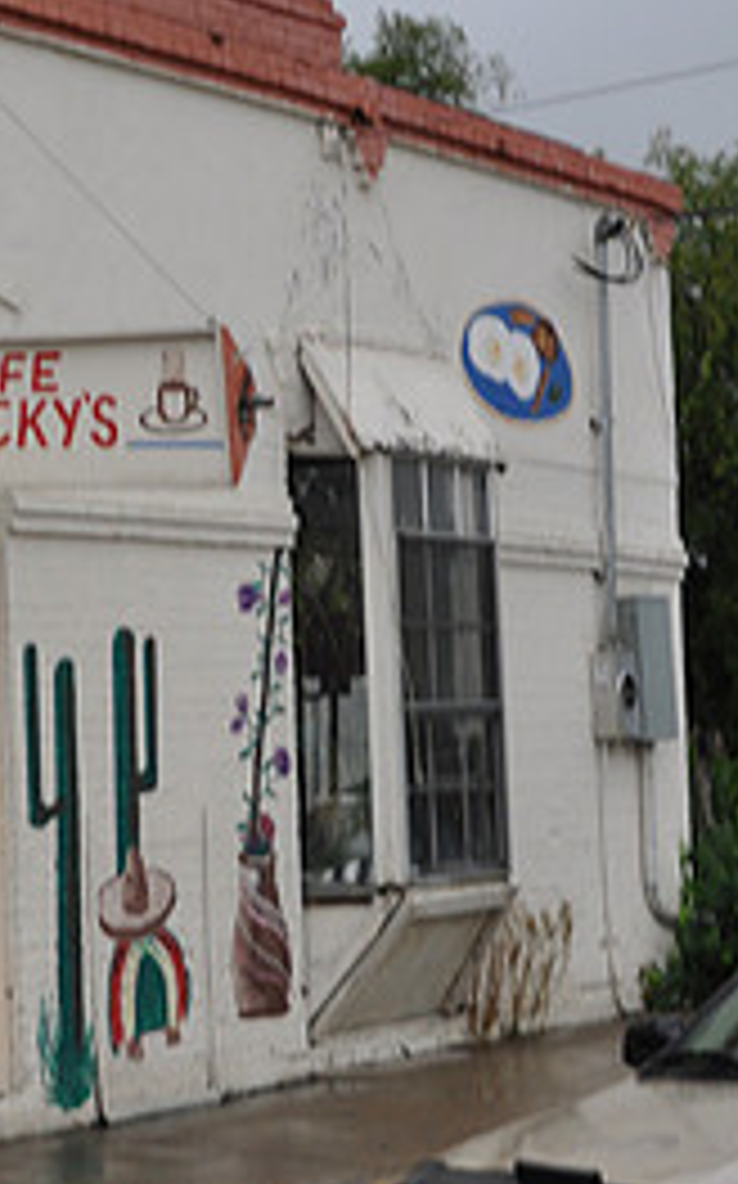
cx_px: 4
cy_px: 606
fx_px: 2712
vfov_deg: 24.6
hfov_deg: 15.2
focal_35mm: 84
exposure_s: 1/80
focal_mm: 25
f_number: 4
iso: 400
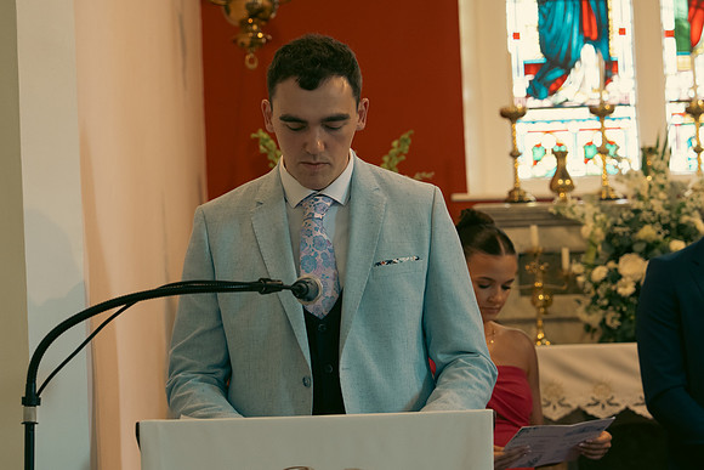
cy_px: 235
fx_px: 1663
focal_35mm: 85
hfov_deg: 23.9
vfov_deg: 16.1
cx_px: 352
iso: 1250
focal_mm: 57
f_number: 3.5
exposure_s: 1/200
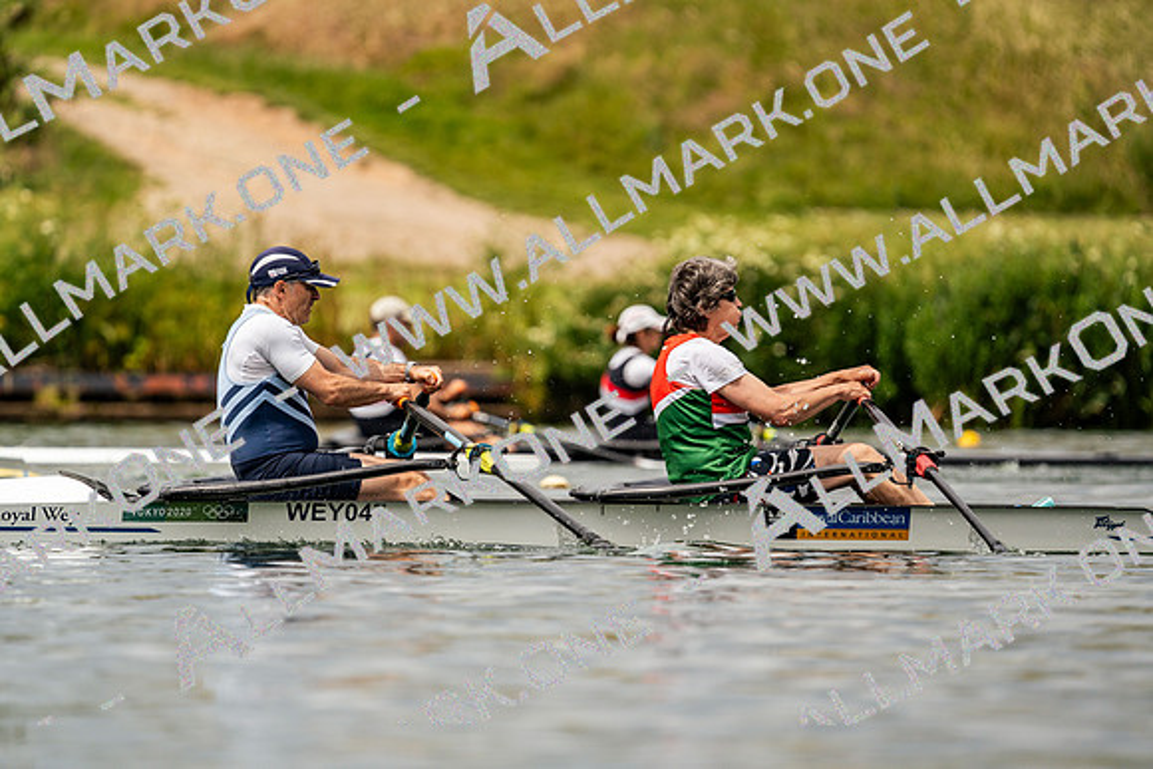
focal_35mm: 470
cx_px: 576
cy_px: 384
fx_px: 15056
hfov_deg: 4.4
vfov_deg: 2.9
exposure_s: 1/2000
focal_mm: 470
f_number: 6.3
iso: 250
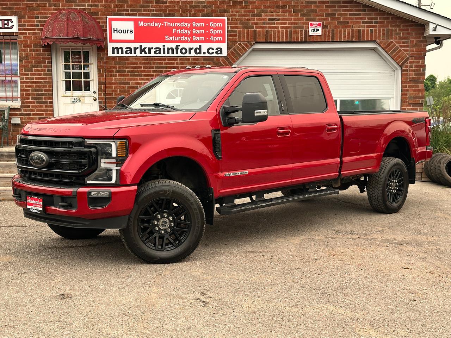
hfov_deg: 39.7
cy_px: 169
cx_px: 226
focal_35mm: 48
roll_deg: +0.7
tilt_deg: -4.8
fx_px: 625
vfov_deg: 30.3
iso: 80
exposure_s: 1/109
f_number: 1.78
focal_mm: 6.86
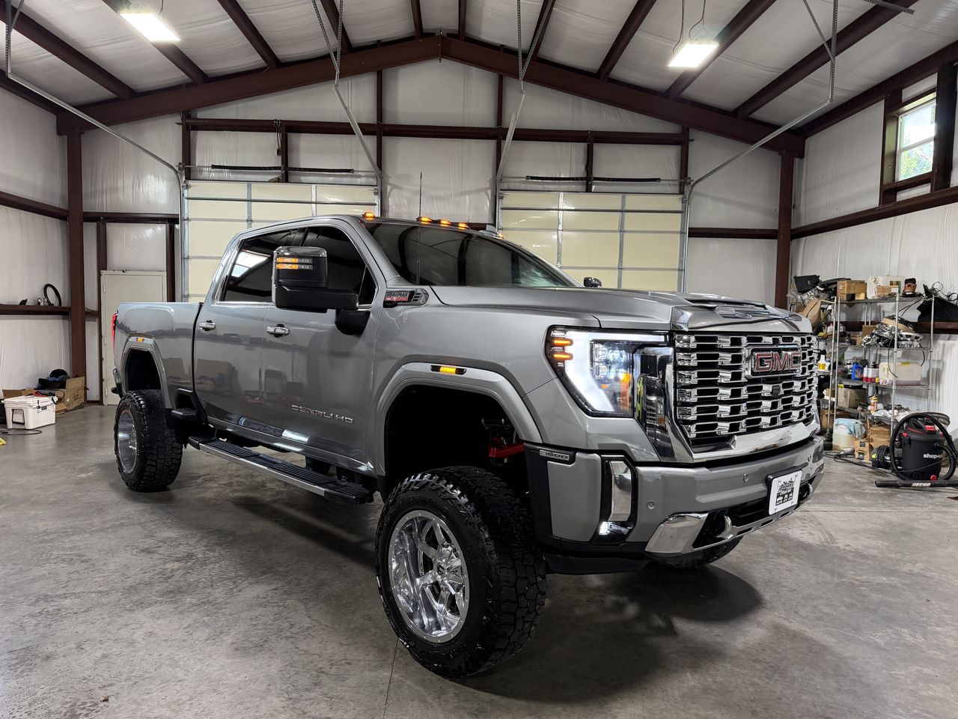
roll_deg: +1.3
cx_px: 479
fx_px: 664
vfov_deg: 56.8
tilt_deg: -4.1
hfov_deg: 71.6
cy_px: 360
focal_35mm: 24
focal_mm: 6.76
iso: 250
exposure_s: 1/65
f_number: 1.78
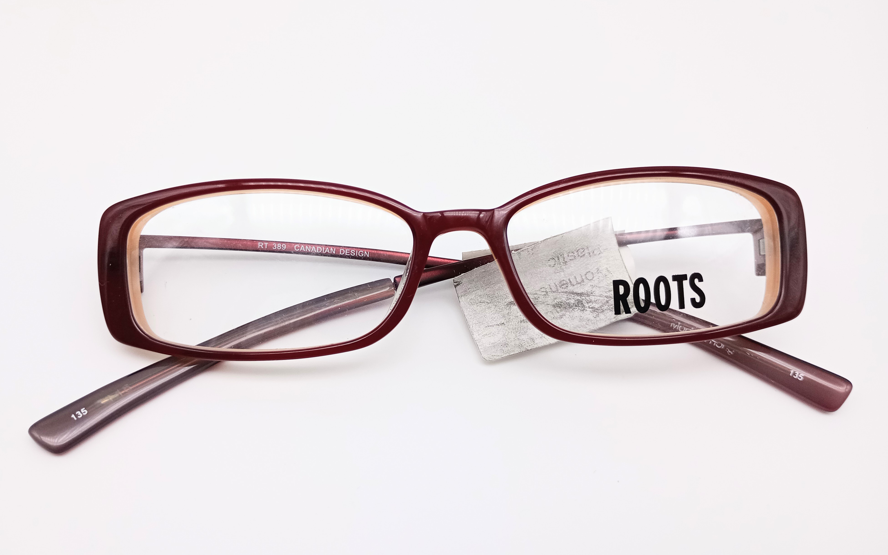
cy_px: 285
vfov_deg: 40.6
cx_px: 427
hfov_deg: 61.2
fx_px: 750
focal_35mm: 31
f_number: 1.8
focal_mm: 4.27
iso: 100
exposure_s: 1/155
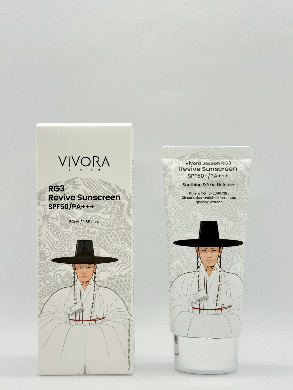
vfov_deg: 39.7
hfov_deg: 30.3
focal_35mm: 48
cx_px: 146
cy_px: 195
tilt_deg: -2.2
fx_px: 542
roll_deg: -0.1
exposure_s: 1/427
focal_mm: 6.76
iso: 64
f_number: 1.78
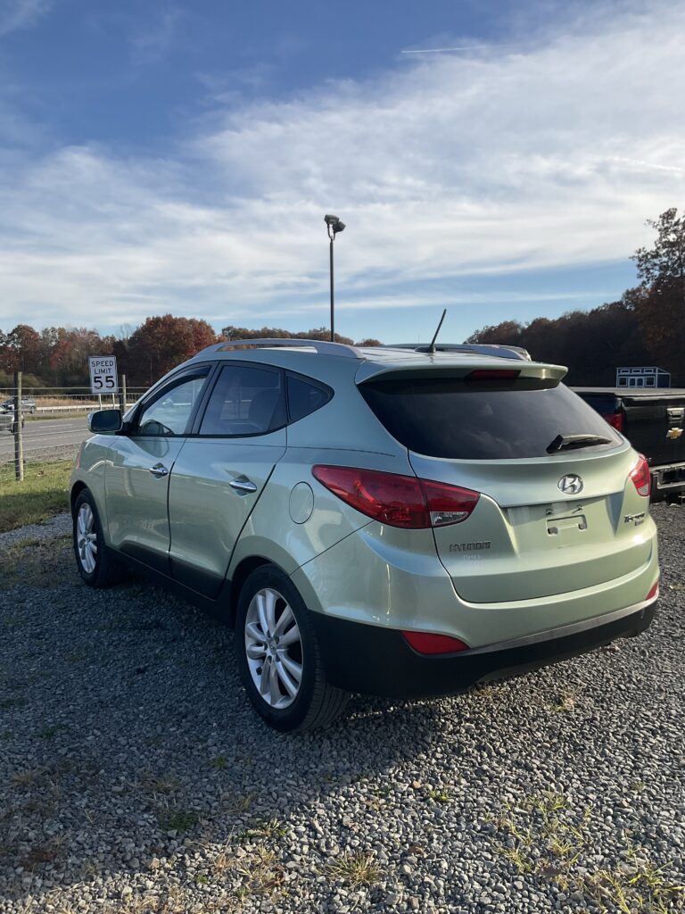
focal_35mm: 29
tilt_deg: -5.3
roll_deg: +1.1
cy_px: 457
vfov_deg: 61.7
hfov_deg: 48.2
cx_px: 342
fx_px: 765
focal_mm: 3
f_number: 1.8
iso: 16
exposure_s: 1/1311
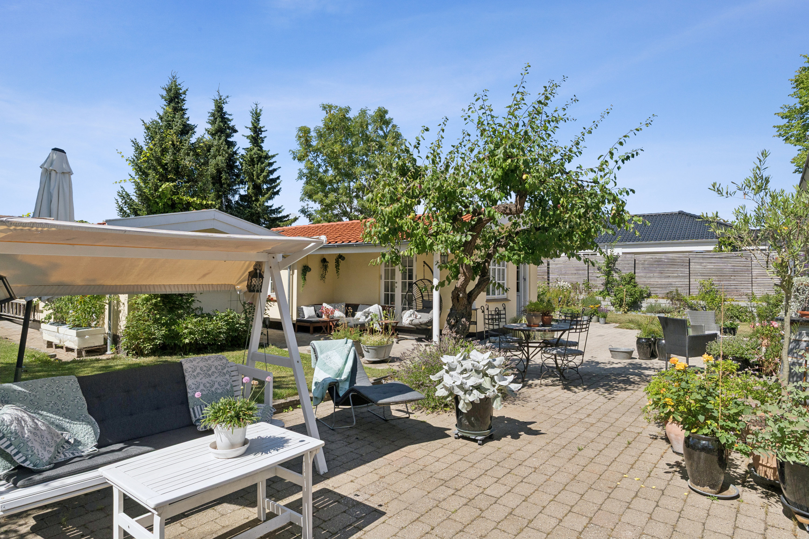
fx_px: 462
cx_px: 404
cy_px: 270
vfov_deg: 60.6
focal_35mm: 21
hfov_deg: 82.4
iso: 400
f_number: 7.1
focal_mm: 13.7
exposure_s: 1/1600
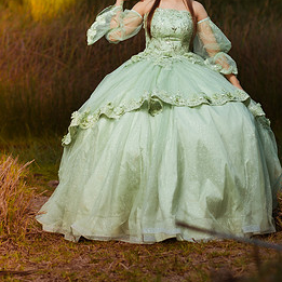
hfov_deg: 20.4
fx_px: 783
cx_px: 152
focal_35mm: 85
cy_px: 73
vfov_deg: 20.3
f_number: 2.8
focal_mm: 58
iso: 50
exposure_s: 1/640
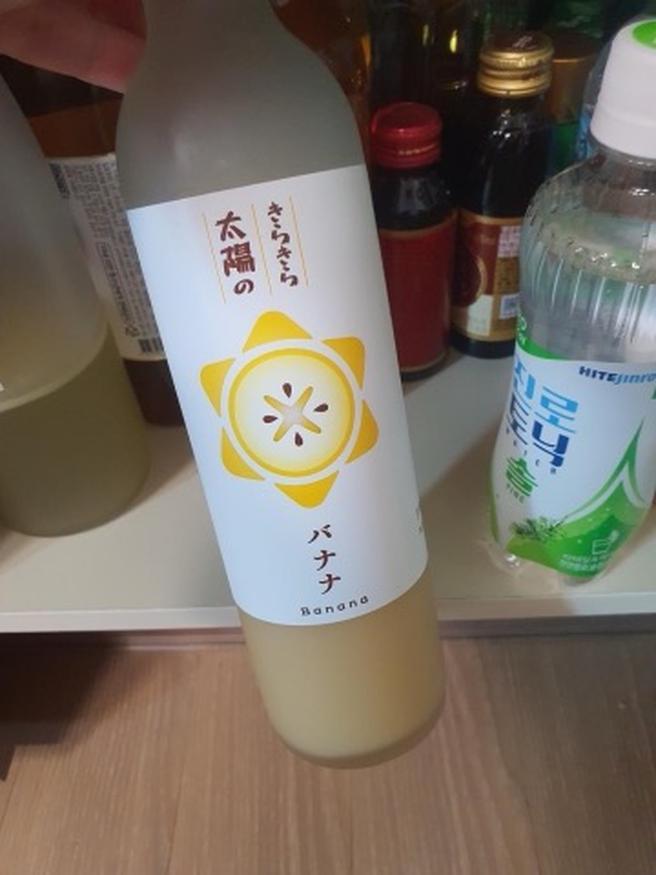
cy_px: 438
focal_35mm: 26
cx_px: 328
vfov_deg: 67.3
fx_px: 657
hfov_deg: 53.1
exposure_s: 1/40
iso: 320
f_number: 2.4
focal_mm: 4.3
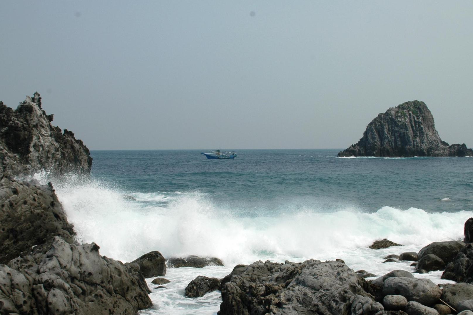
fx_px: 612
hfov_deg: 42.3
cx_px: 237
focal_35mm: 47
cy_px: 172
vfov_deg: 28.8
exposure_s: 1/500
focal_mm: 25
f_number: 11
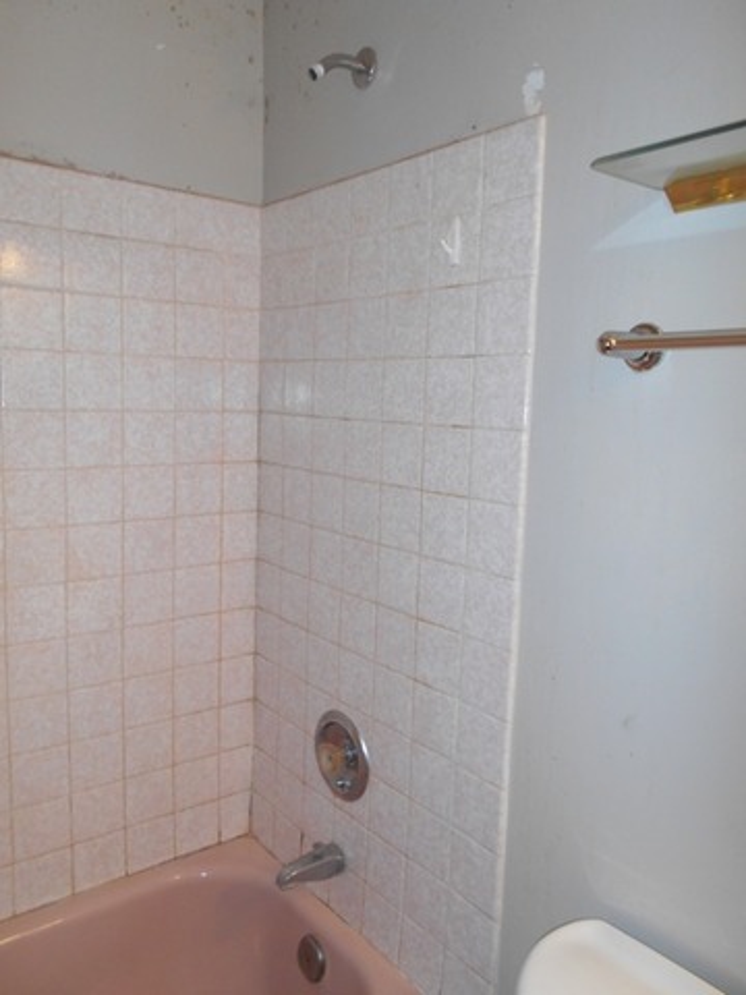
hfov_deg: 53.1
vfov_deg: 67.3
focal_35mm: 26
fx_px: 747
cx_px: 373
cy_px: 498
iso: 200
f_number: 3.2
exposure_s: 1/25
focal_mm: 4.6
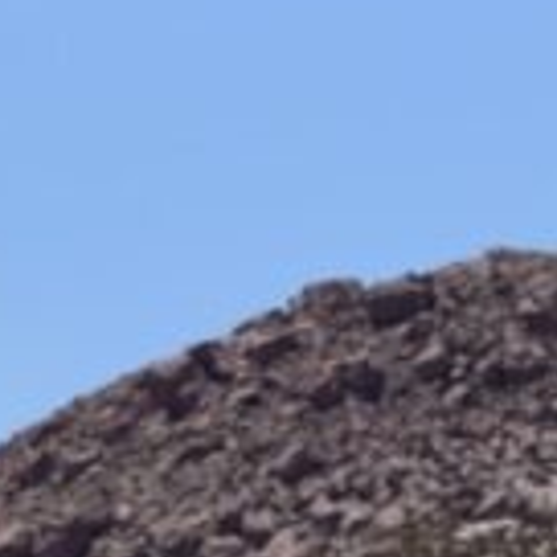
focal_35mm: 1245
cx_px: -582
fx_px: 22665
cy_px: 1300
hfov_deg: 1.4
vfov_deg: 1.4
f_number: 9
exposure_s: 1/4000
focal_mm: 195
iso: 800
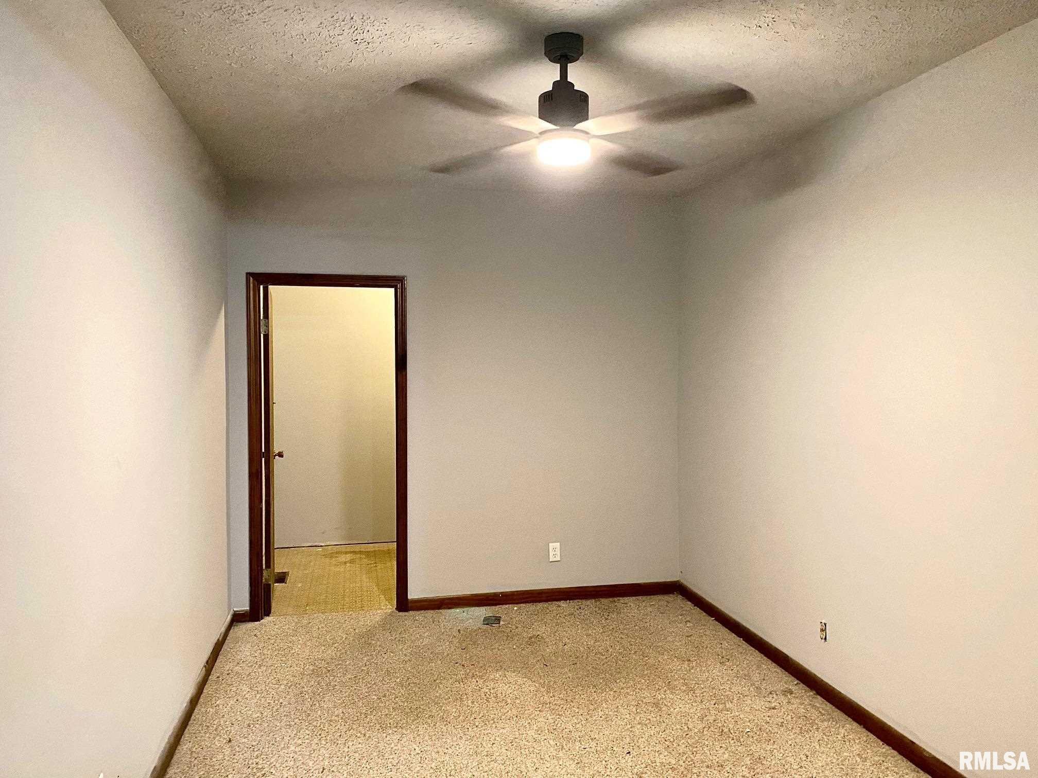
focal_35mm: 26
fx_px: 780
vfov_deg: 53.1
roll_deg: +0.4
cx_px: 519
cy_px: 389
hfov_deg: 67.3
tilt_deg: -1.9
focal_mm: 4.25
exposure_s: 1/60
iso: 400
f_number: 1.8
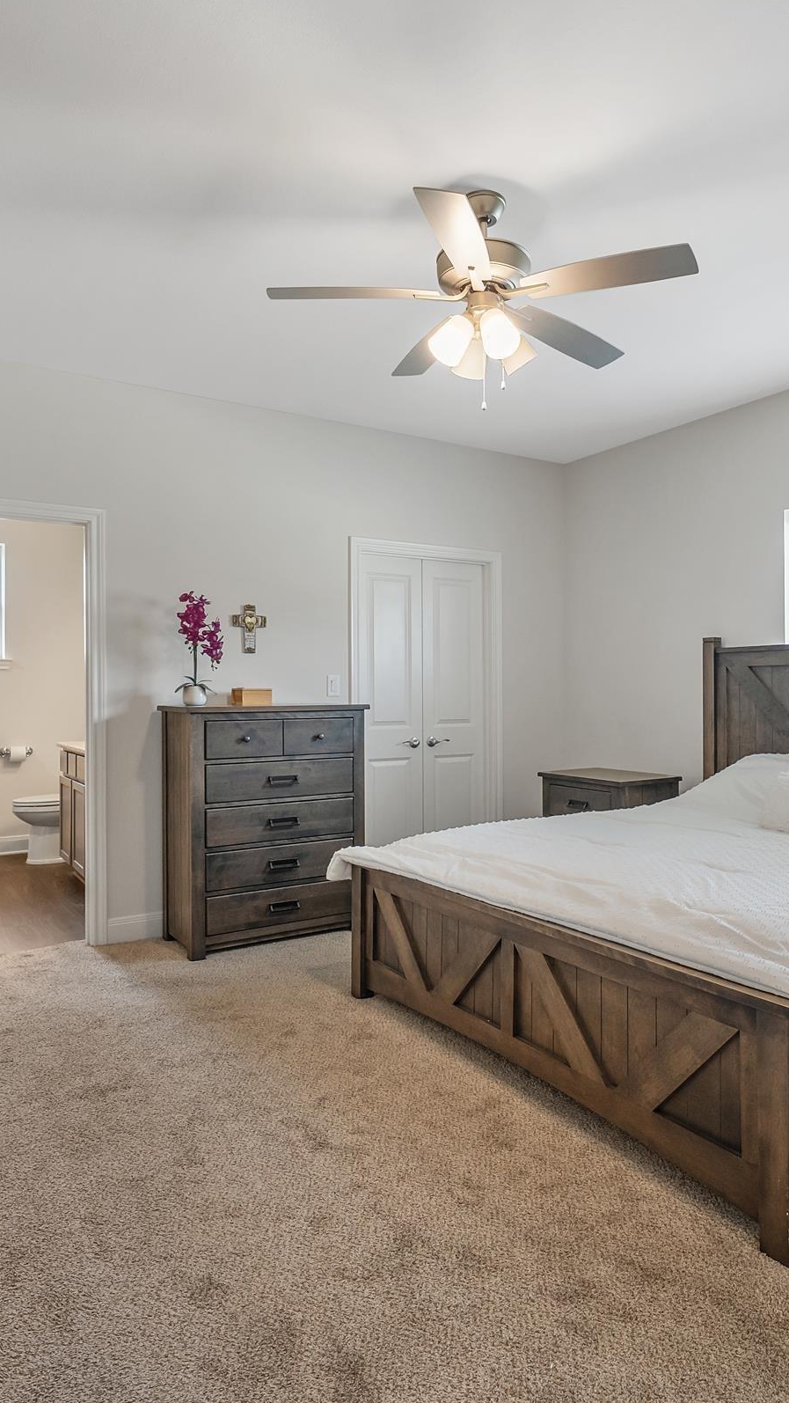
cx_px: 471
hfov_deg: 49.2
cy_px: 680
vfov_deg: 78.7
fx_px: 855
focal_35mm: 23
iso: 800
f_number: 8
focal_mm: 14
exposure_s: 1/15
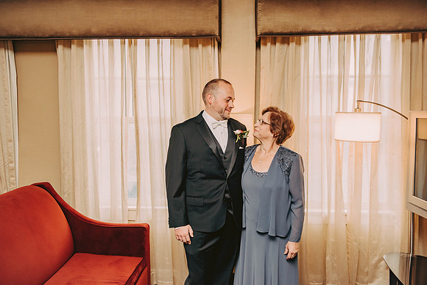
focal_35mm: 32
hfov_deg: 58.7
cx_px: 214
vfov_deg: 41.1
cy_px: 142
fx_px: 380
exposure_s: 1/250
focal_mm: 32
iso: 800
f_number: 3.5
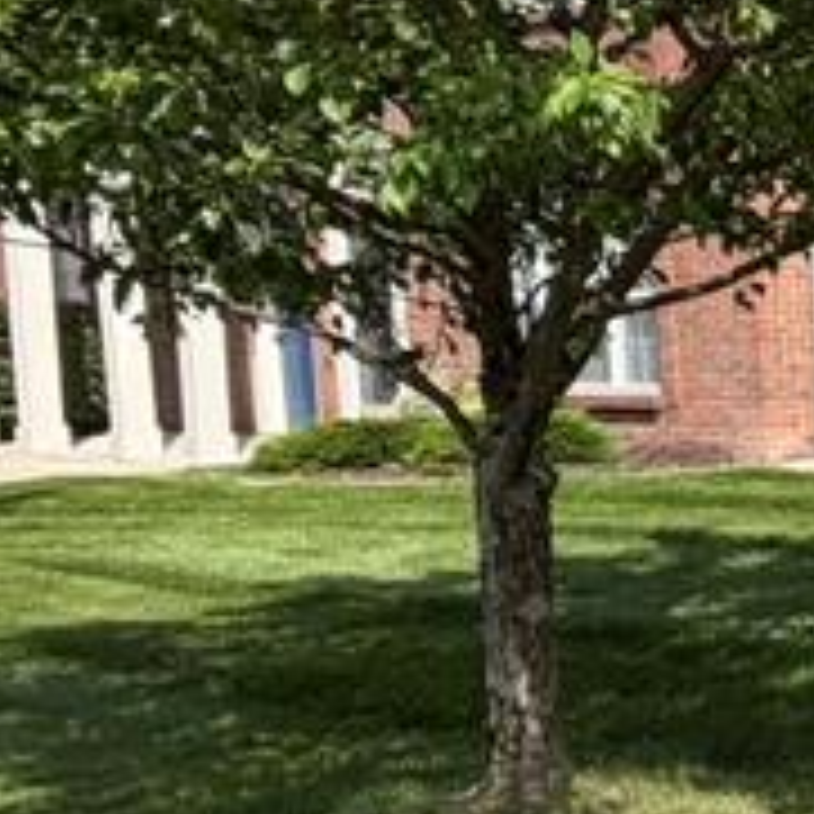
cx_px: 1794
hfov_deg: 16.2
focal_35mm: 70
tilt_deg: -3.9
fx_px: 1862
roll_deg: +0.6
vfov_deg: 24.7
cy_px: 432
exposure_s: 1/770
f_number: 2.2
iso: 32
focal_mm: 2.22
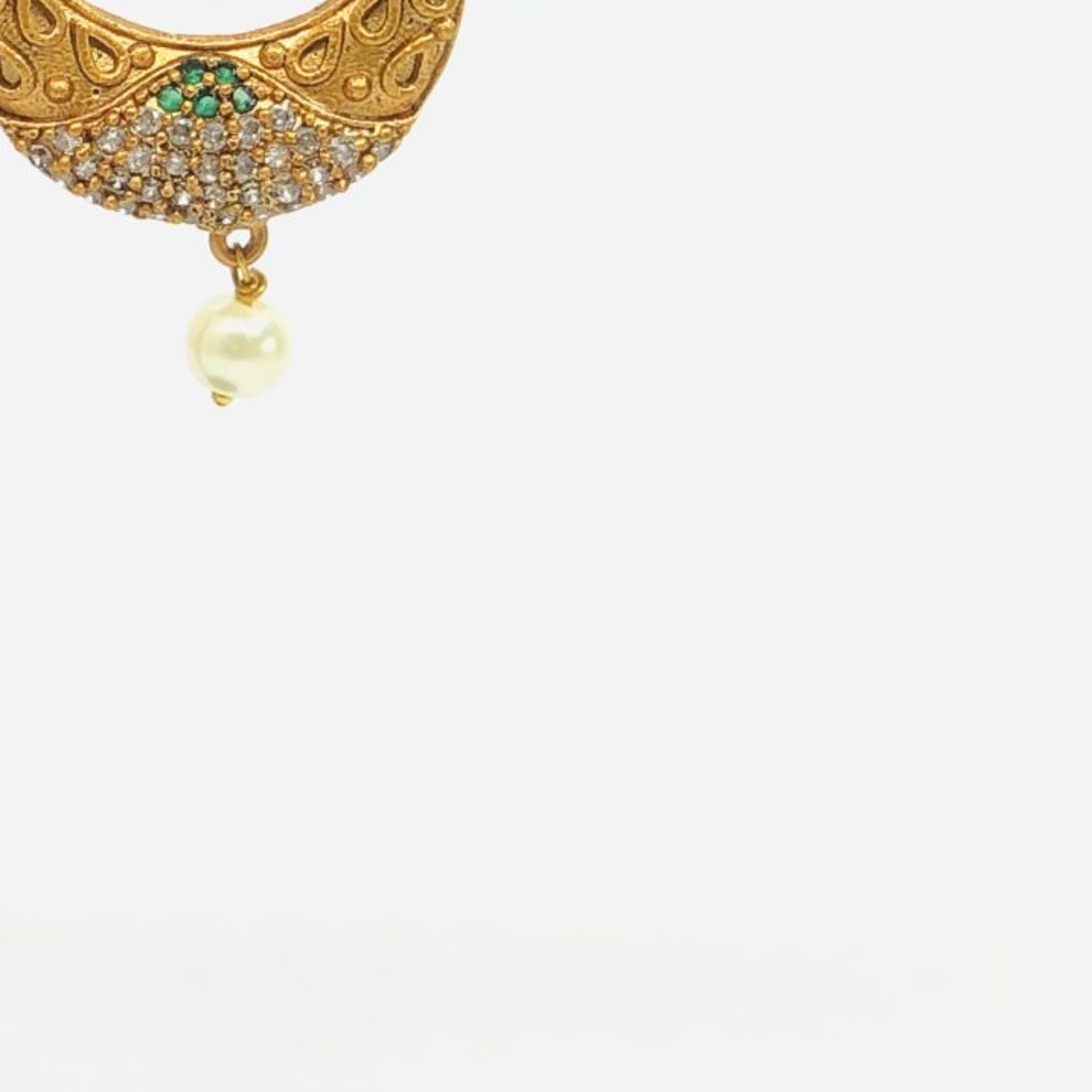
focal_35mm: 164
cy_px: -105
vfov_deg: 10.5
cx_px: -228
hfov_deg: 10.5
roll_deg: +1.7
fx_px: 5853
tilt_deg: -8.5
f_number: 2.4
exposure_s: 1/100
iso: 16
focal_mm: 6
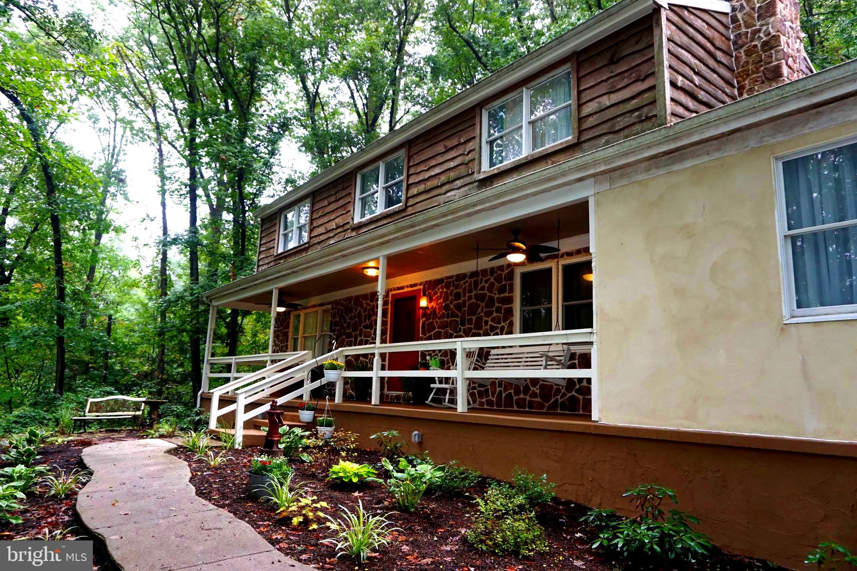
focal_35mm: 24
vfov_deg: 53.1
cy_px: 286
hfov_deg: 73.7
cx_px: 428
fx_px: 571
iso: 500
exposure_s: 1/160
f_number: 4
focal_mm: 16
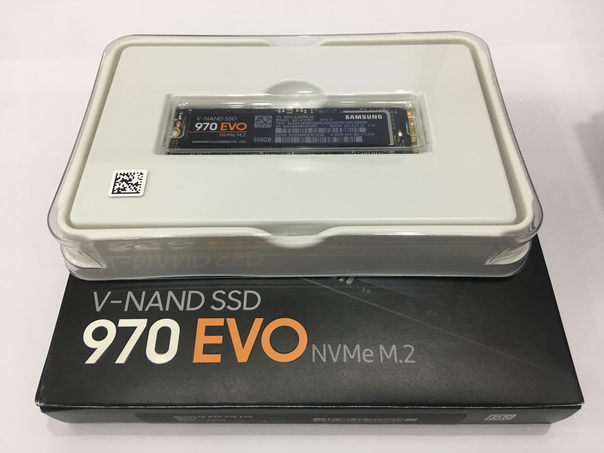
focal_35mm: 29
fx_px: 506
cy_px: 226
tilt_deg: -57.0
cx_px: 302
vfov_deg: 48.2
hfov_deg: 61.7
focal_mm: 4.15
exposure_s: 1/17
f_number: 2.2
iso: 40
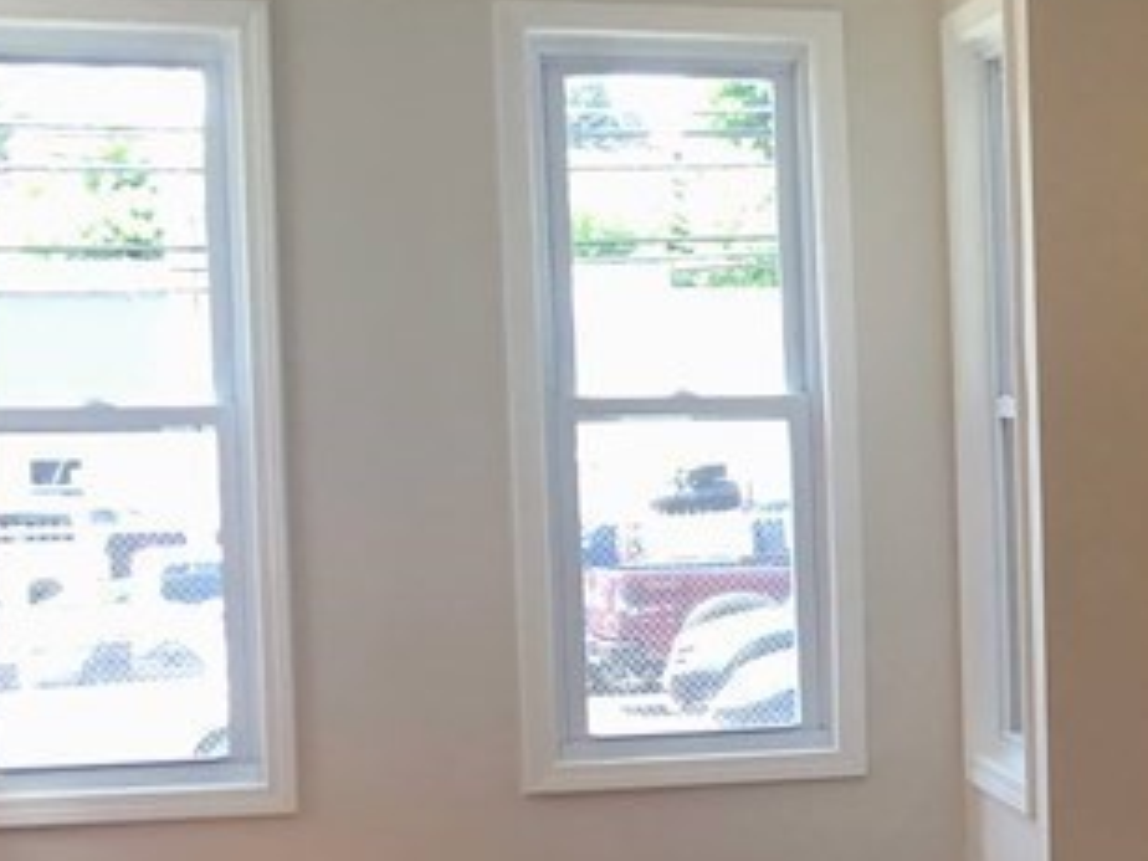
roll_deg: +0.4
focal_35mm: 93
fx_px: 3084
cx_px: 1618
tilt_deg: -3.3
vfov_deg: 15.8
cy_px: 660
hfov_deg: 19.0
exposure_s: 1/120
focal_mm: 3.99
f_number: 1.8
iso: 50
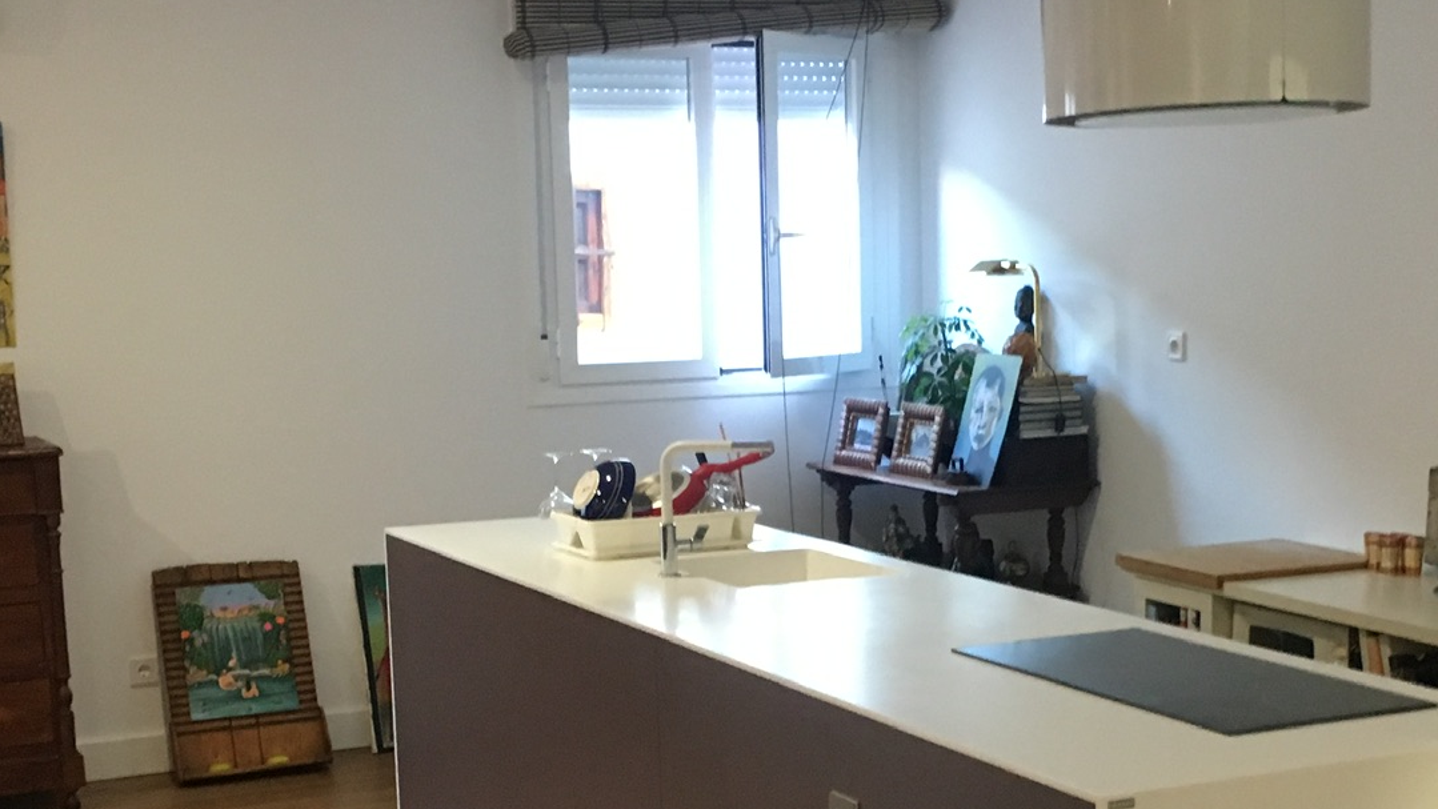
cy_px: 627
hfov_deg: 34.8
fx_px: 2288
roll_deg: +0.2
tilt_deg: -7.1
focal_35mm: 60
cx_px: 820
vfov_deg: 19.9
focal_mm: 4.15
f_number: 2.2
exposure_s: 1/20
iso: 200
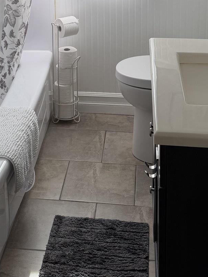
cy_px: -19
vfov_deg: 26.5
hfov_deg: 21.5
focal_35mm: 68
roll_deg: +1.8
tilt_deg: -12.4
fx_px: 545
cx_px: 61
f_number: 1.78
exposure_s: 1/196
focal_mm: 6.76
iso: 64
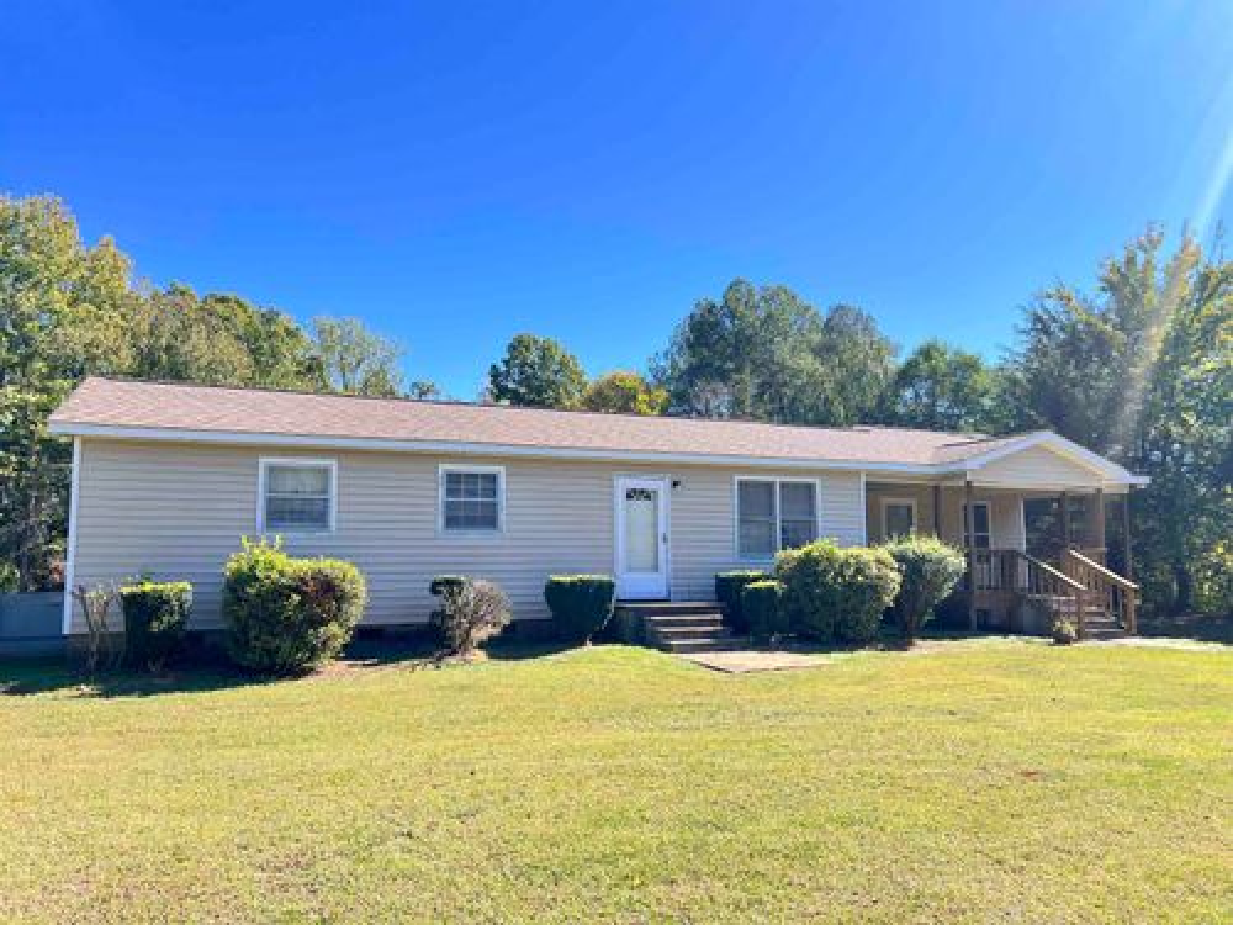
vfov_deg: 53.1
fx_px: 926
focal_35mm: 26
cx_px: 616
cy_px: 462
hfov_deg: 67.3
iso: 50
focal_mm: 5.7
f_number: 1.5
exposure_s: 1/991
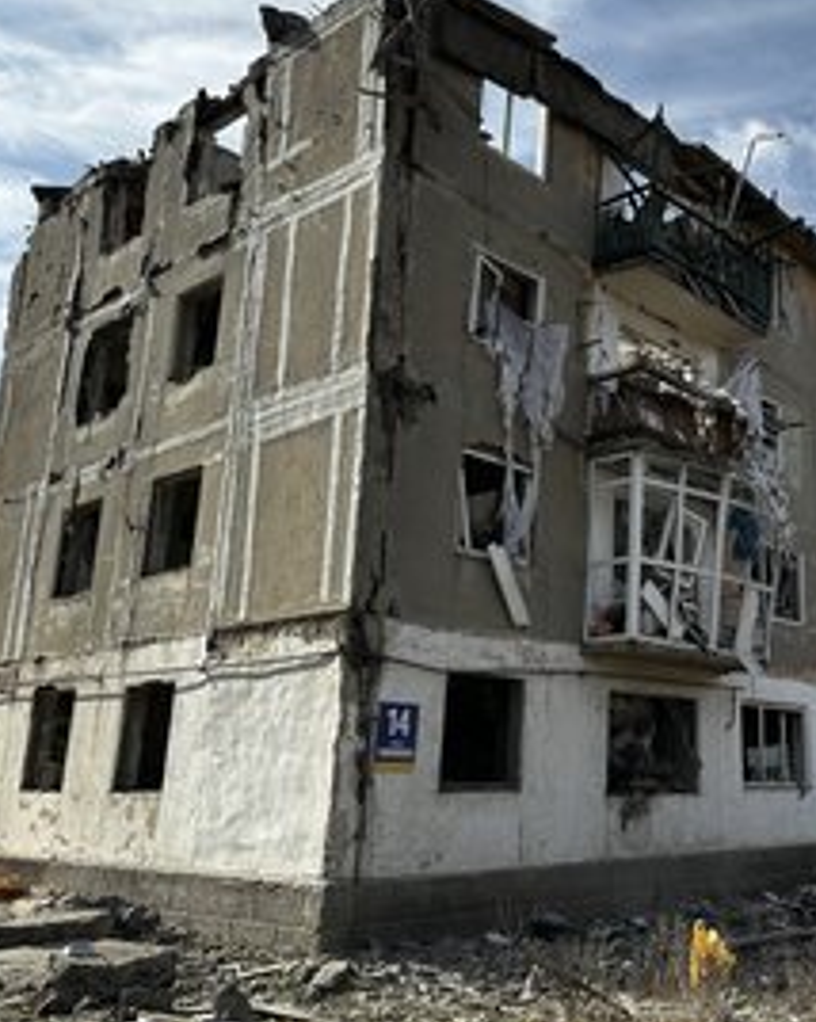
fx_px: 1058
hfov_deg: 40.1
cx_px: 675
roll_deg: -0.2
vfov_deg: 51.6
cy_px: 492
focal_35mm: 35
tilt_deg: +15.4
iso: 80
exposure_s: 1/4348
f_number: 1.78
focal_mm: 6.86
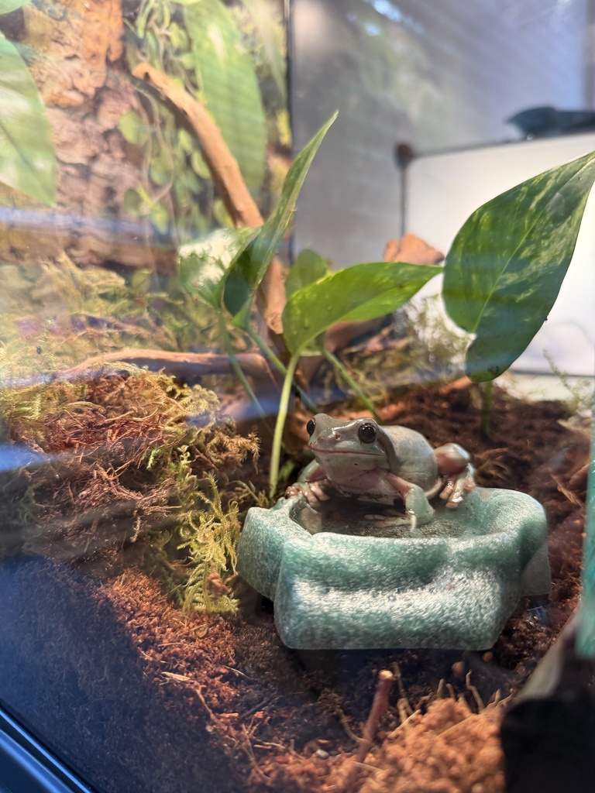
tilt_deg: -7.8
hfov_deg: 56.8
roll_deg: +0.5
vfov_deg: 71.6
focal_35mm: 24
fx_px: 550
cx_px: 298
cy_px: 396
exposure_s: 1/60
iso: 250
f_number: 1.78
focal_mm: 6.76
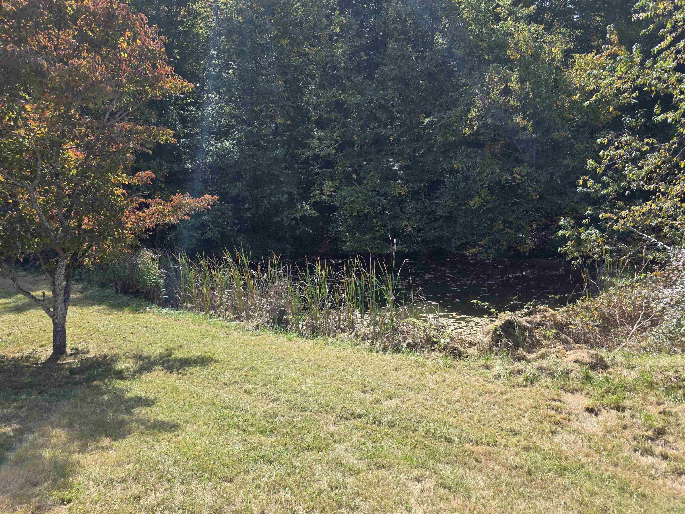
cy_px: 257
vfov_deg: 58.9
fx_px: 455
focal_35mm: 23
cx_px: 342
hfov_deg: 73.9
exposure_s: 1/1930
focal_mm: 6.3
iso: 80
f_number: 1.7
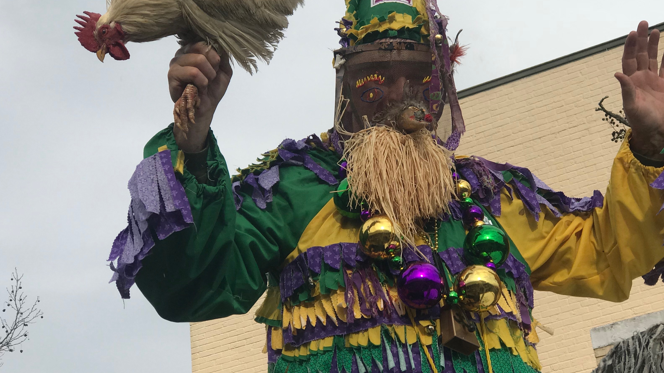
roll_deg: +6.4
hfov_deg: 26.8
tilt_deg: +27.8
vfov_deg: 15.3
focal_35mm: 79
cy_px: 156
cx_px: 396
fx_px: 1391
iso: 20
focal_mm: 6.6
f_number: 2.8
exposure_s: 1/1064
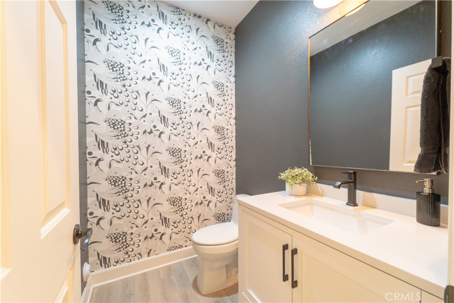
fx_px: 177
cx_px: 227
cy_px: 152
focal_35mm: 14
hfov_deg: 104.2
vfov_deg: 81.2
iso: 1000
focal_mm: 14
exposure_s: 1/30
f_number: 5.6
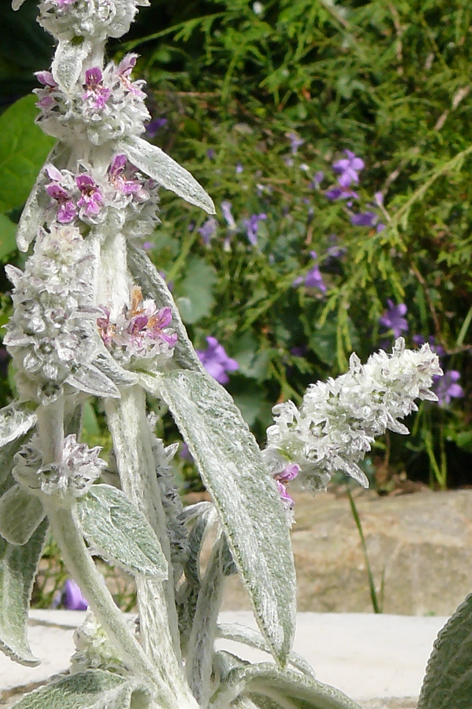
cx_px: 329
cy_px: 366
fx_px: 3836
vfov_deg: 10.5
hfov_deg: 7.0
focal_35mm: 195
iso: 100
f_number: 5.6
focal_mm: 14
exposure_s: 1/400
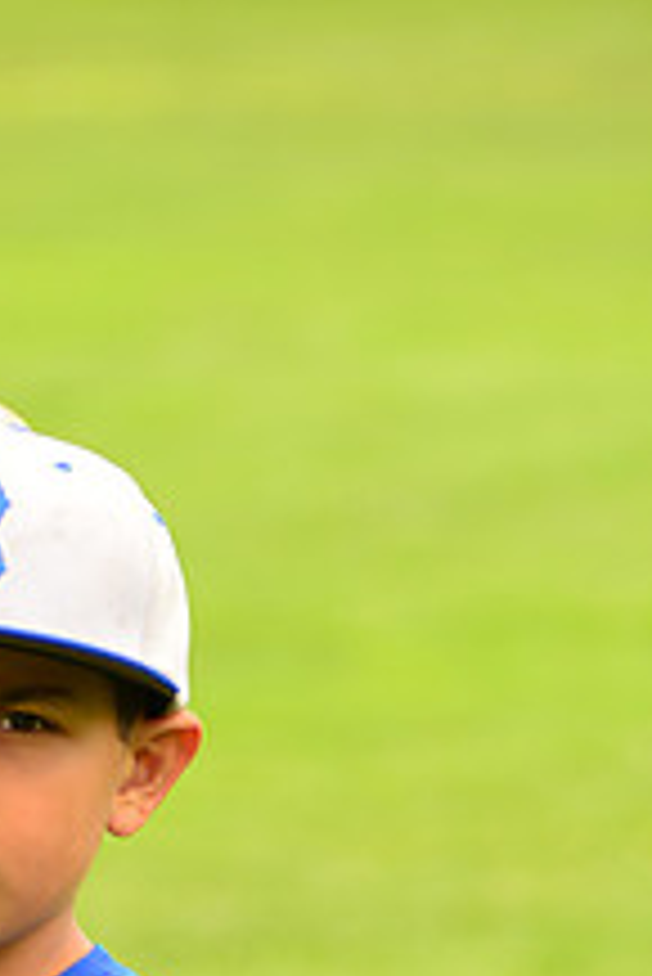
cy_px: 1106
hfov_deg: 3.6
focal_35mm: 387
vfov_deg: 5.3
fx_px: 10496
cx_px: 79
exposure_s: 1/250
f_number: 5
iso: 160
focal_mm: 145
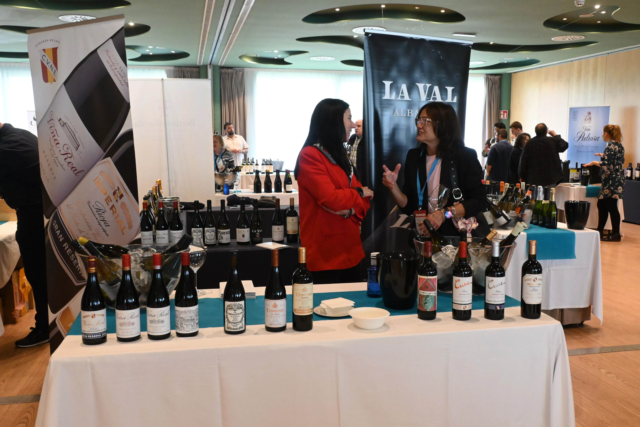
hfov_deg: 57.2
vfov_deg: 40.0
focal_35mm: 33
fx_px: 587
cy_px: 214
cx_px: 320
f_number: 6.3
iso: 3200
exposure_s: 1/160
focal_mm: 22
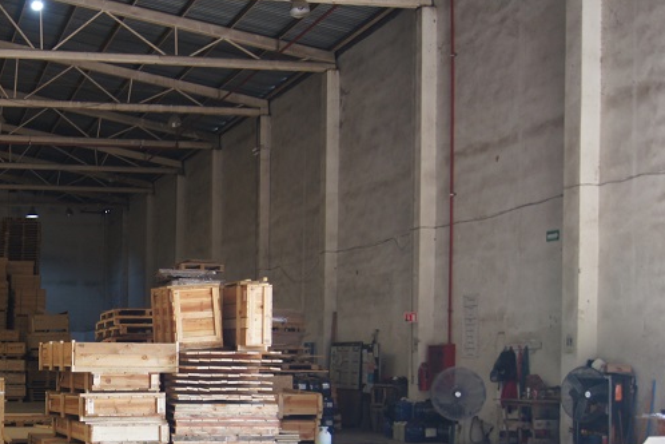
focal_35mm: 59
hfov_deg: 32.3
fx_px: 1090
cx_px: 73
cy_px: 342
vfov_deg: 22.7
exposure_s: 1/40
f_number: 4
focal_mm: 22
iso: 320
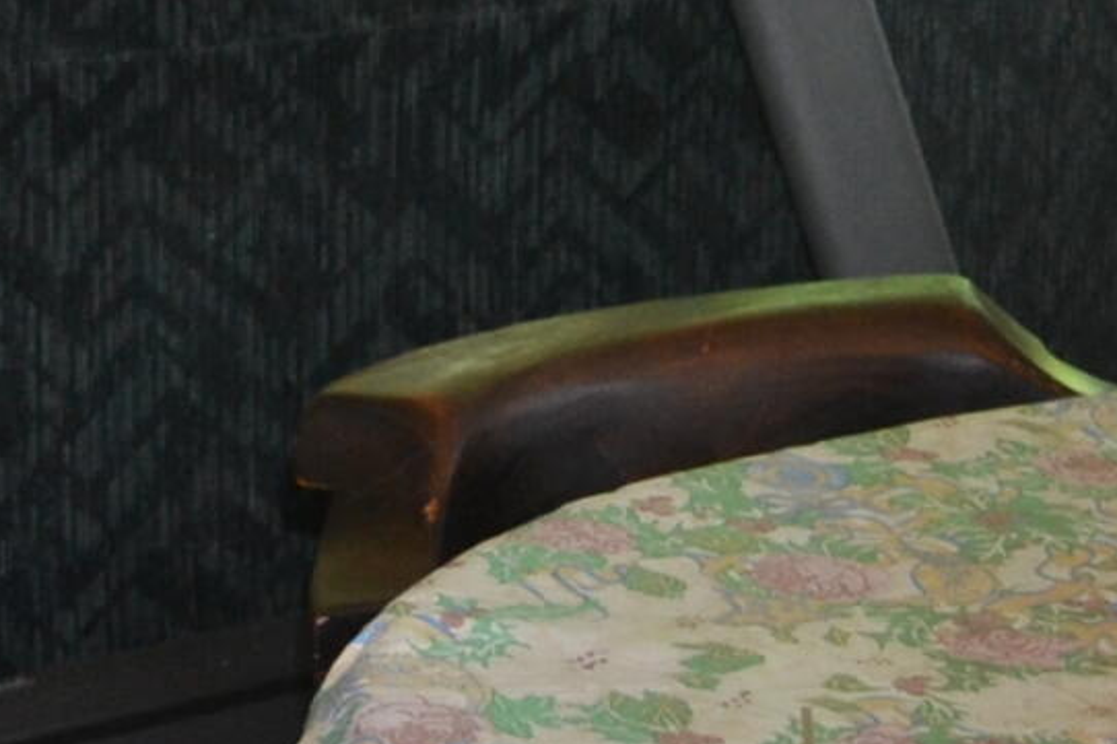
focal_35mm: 166
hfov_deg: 11.5
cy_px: -1158
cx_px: -866
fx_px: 5149
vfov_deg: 7.6
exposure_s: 1/80
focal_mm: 20
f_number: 4
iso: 400
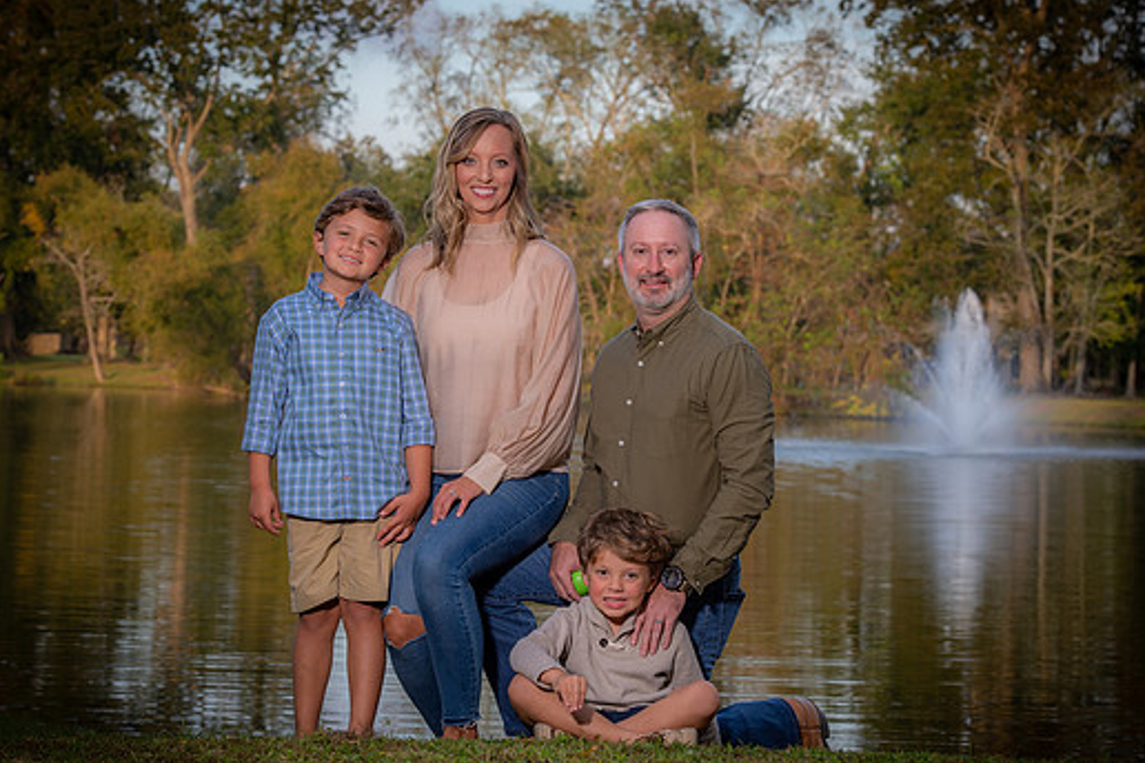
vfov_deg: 12.5
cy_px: 390
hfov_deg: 18.6
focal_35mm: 110
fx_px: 3498
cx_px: 553
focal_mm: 98
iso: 400
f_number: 8
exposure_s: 1/160
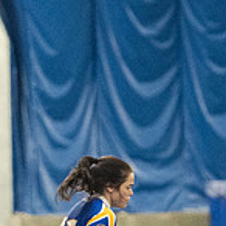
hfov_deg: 2.1
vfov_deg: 2.1
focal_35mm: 831
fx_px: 6138
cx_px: 34
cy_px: 246
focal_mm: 165
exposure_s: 1/500
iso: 9000
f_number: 2.8
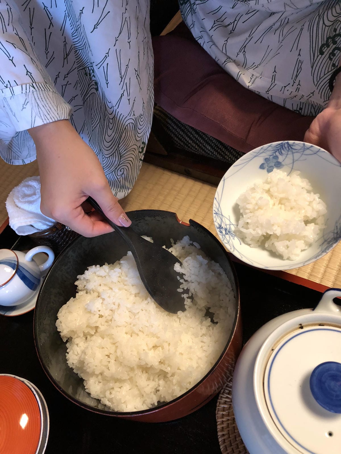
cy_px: 227
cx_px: 170
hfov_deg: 48.2
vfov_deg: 61.7
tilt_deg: -55.6
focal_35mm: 29
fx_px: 381
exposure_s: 1/15
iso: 100
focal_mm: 3.99
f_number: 1.8
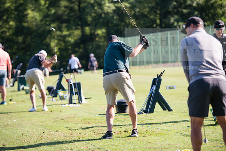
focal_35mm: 135
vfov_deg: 10.2
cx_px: 113
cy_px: 76
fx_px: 848
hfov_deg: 15.2
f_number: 3.2
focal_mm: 135
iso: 100
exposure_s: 1/500
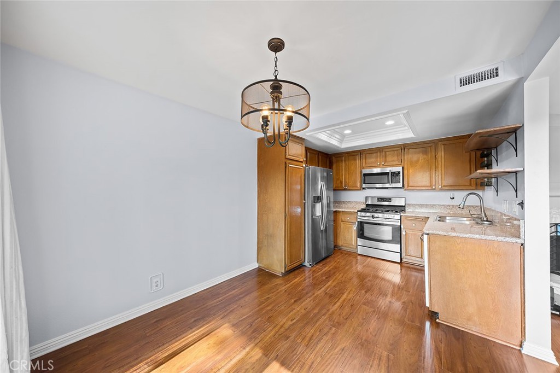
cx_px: 280
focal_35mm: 12
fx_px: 187
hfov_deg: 112.6
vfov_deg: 90.0
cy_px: 186
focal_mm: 12
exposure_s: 1/13
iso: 800
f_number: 5.6
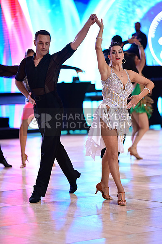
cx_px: 81
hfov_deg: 8.6
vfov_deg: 12.8
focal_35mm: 160
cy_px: 122
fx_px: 1081
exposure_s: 1/500
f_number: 2.8
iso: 2000
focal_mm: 160
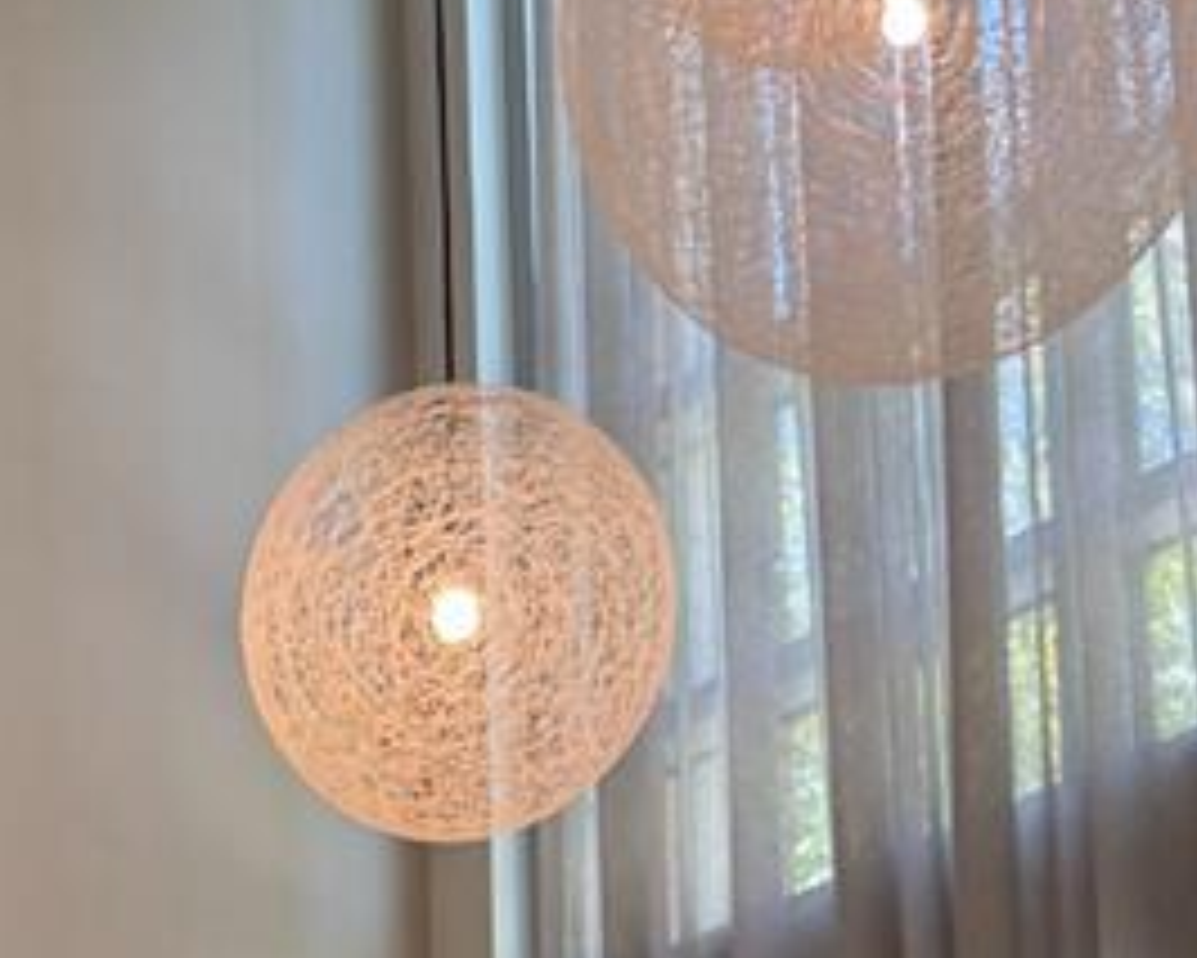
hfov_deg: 14.2
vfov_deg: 10.7
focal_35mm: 132
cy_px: 1927
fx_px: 4678
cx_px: -151
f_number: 1.78
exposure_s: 1/120
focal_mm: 6.76
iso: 100
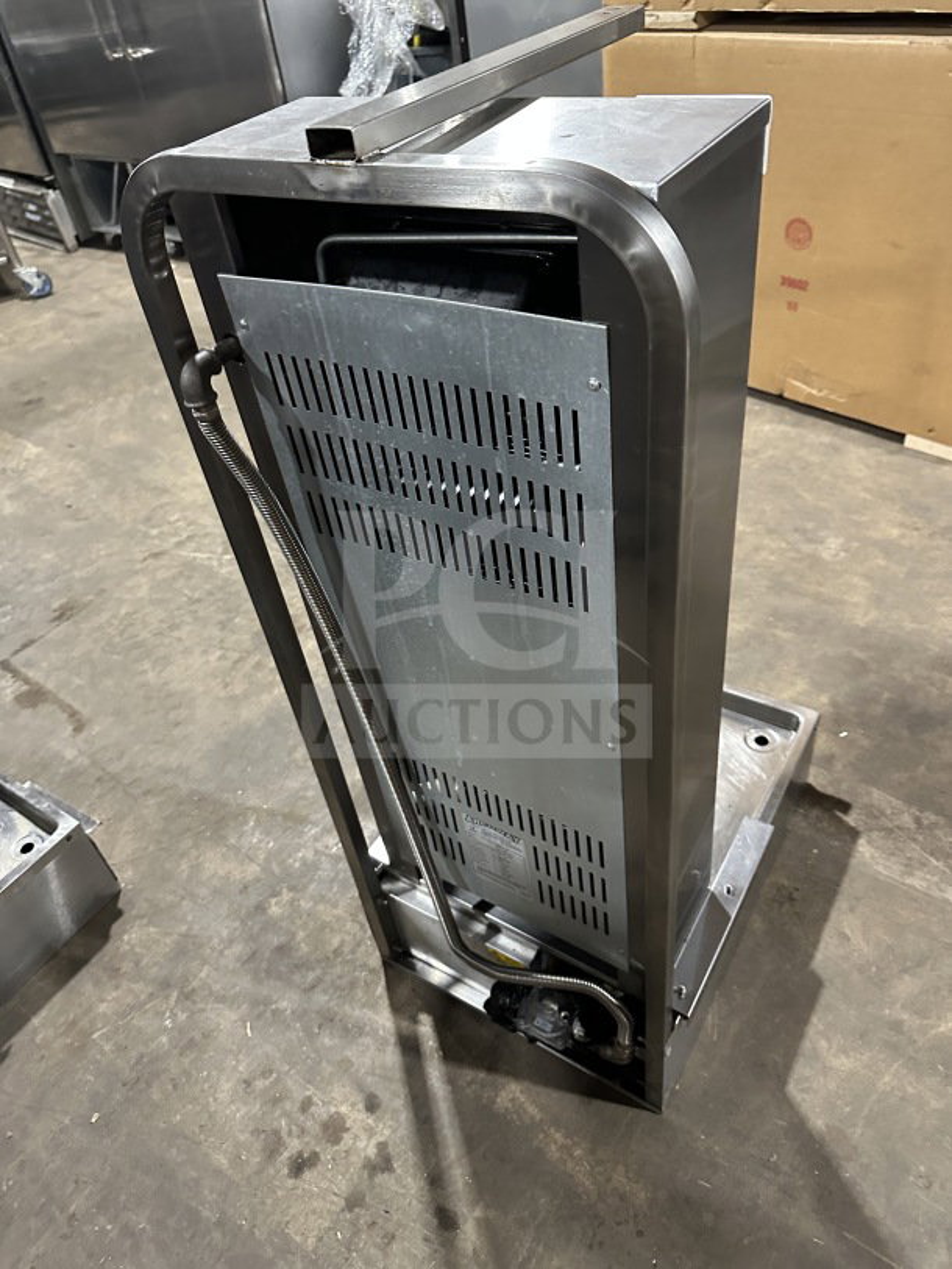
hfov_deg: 56.8
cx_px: 476
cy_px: 634
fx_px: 880
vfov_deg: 71.6
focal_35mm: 24
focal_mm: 6.86
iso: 500
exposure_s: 1/60
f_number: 1.78
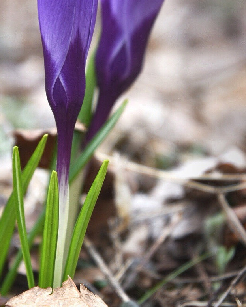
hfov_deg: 4.4
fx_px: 3213
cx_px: 41
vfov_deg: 5.5
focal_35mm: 353
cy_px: 101
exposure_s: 1/250
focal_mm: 122
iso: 100
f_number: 5.6
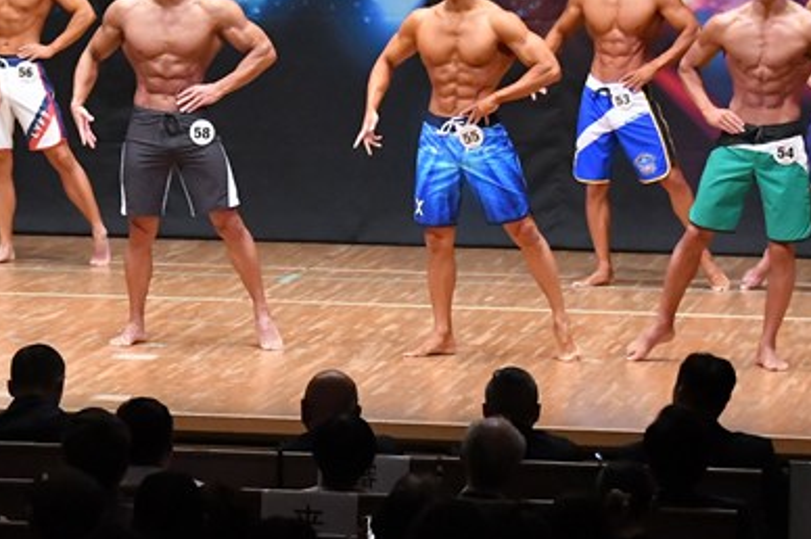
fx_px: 5537
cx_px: 241
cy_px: 130
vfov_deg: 5.6
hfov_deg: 8.4
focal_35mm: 246
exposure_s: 1/400
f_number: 5.6
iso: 8000
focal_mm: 82
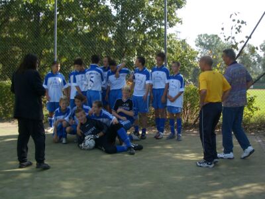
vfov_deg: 40.7
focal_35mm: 35
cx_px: 132
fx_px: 268
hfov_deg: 52.6
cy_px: 100
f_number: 2.6
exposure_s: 1/500
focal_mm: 5.8
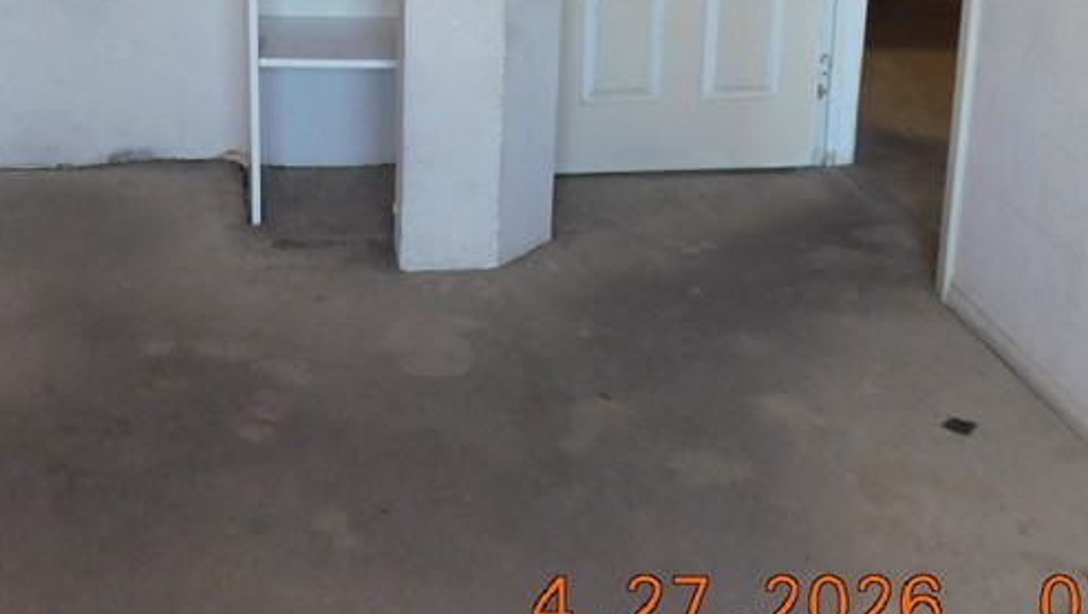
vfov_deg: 21.8
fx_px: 1501
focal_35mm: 52
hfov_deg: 38.8
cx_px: 276
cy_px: -66
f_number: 3
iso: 125
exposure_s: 1/30
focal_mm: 4
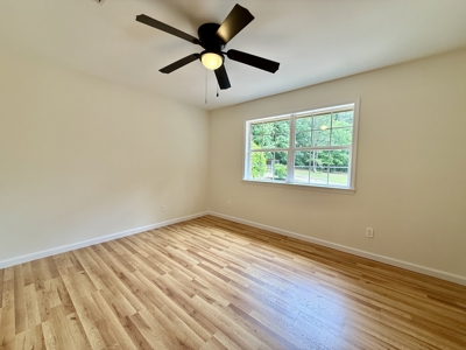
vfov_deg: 85.7
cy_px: 175
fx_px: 188
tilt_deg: -3.0
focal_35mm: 14
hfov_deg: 102.1
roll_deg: -0.9
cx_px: 233
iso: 80
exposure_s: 1/120
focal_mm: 2.22
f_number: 2.2
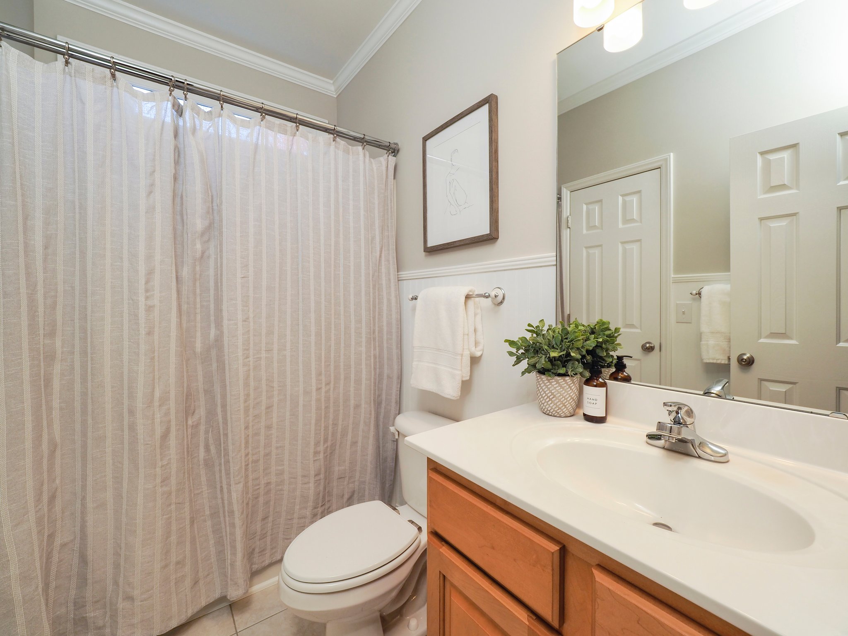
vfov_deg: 85.7
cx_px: 424
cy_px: 318
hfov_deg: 102.1
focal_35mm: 14
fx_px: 343
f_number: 5
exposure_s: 1/60
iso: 100
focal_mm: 7
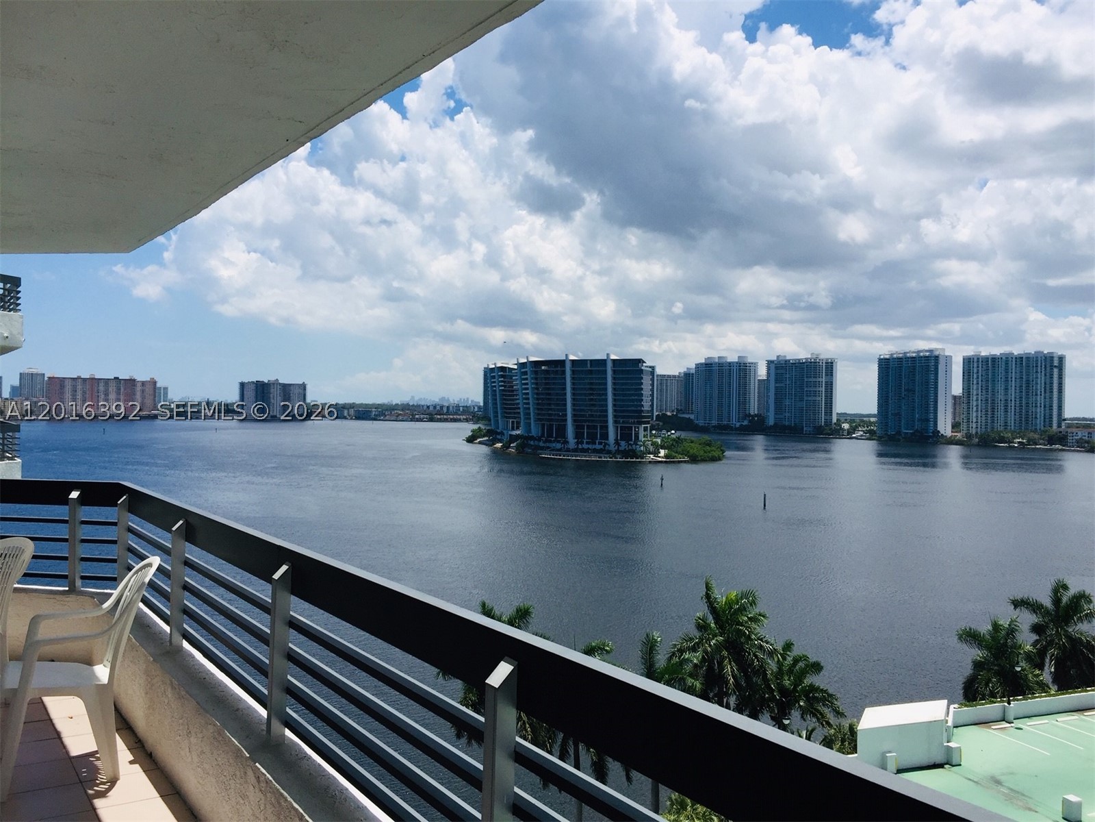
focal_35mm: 29
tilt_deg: +0.0
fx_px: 917
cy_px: 411
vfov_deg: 48.2
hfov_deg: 61.7
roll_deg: -1.3
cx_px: 548
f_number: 2.2
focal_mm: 4.15
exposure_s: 1/3597
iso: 32
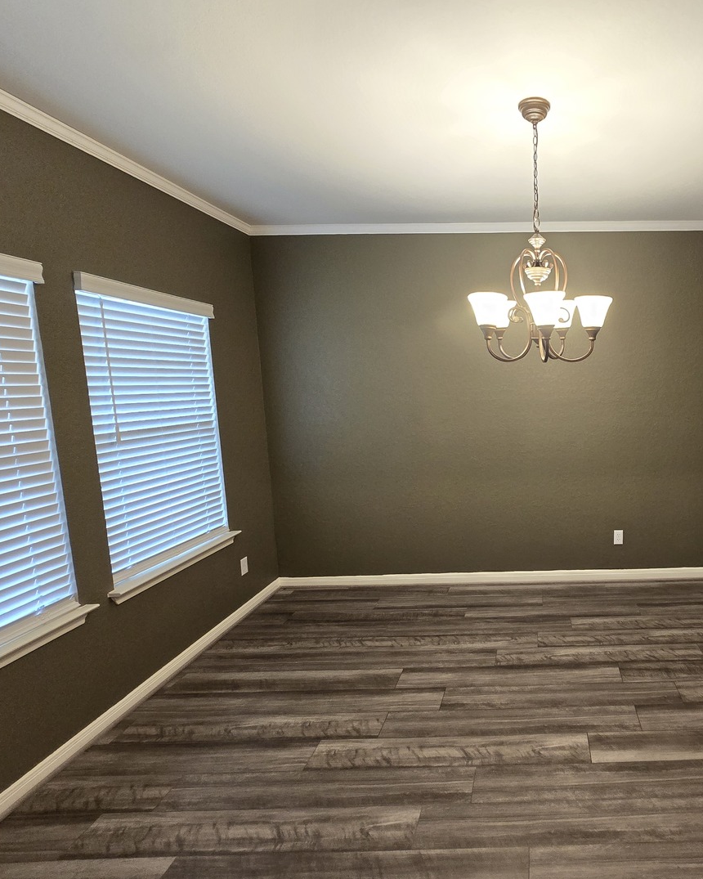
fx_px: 442
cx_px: 543
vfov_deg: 89.6
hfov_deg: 70.8
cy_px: 440
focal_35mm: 17
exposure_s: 1/60
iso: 500
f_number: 2.2
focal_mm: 2.2
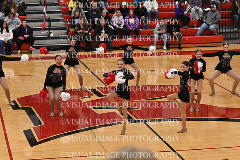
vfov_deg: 13.0
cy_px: 80
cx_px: 120
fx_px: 700
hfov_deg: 19.5
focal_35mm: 105
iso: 6400
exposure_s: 1/400
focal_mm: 70
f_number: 4
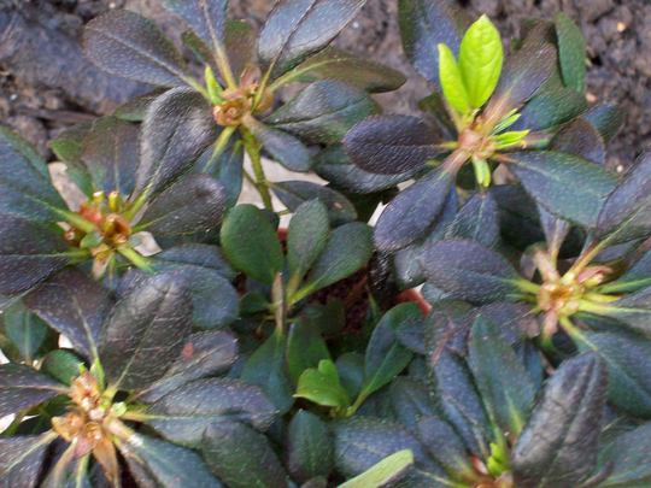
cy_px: 244
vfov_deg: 17.0
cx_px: 326
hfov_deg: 22.5
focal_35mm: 87
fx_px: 1636
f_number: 4.3
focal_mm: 14.3
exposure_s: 1/16
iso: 200
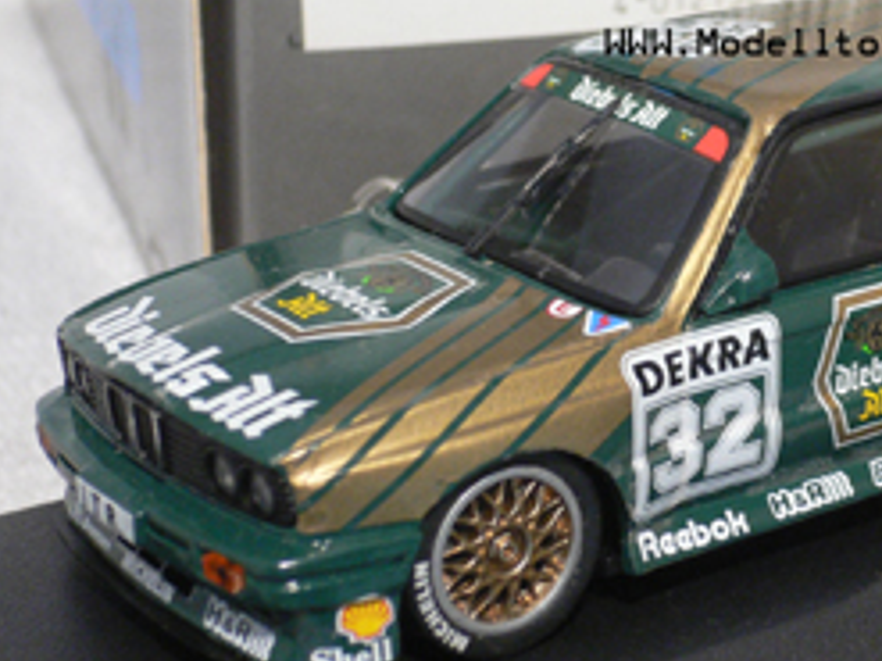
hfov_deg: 18.2
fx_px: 2725
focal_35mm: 107
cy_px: 289
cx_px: 700
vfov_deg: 13.8
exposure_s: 1/10
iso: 200
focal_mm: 11
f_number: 4
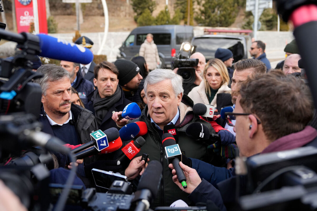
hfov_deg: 55.8
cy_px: 106
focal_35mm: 34
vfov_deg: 38.9
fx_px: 299
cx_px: 158
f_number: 3.2
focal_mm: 34
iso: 500
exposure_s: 1/1000
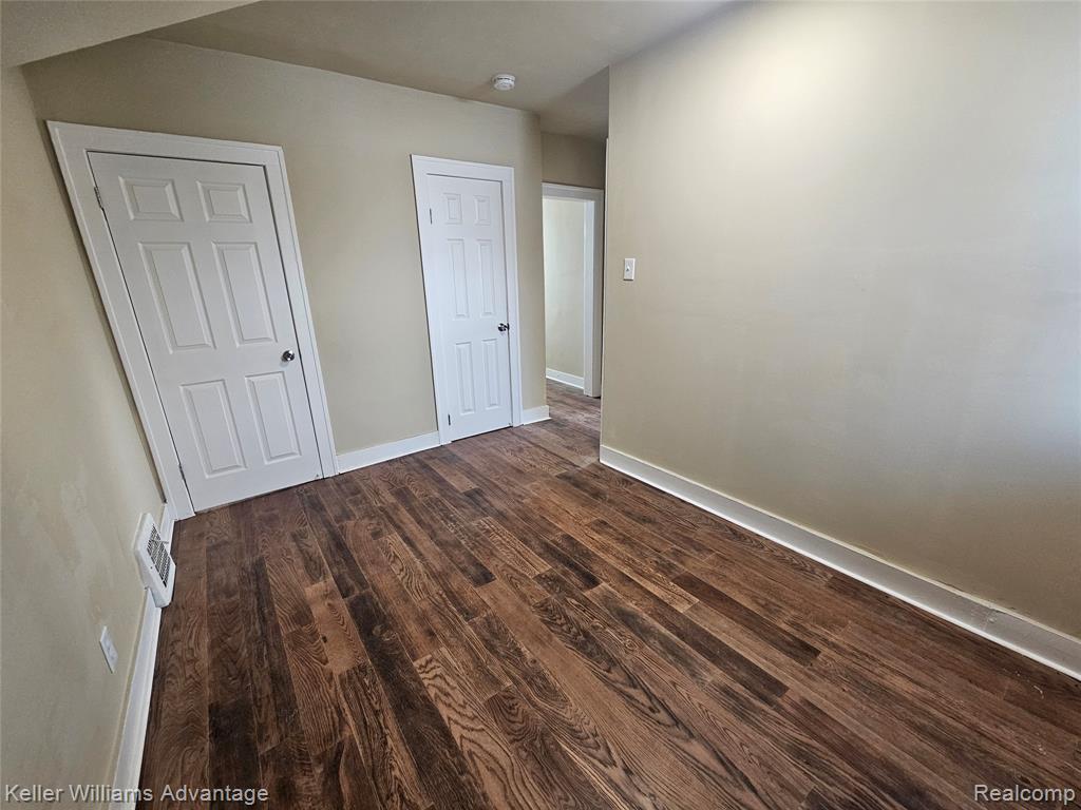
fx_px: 406
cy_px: 405
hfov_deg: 106.2
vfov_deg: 89.9
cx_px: 540
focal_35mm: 13
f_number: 2.2
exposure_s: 1/60
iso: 200
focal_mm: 2.2
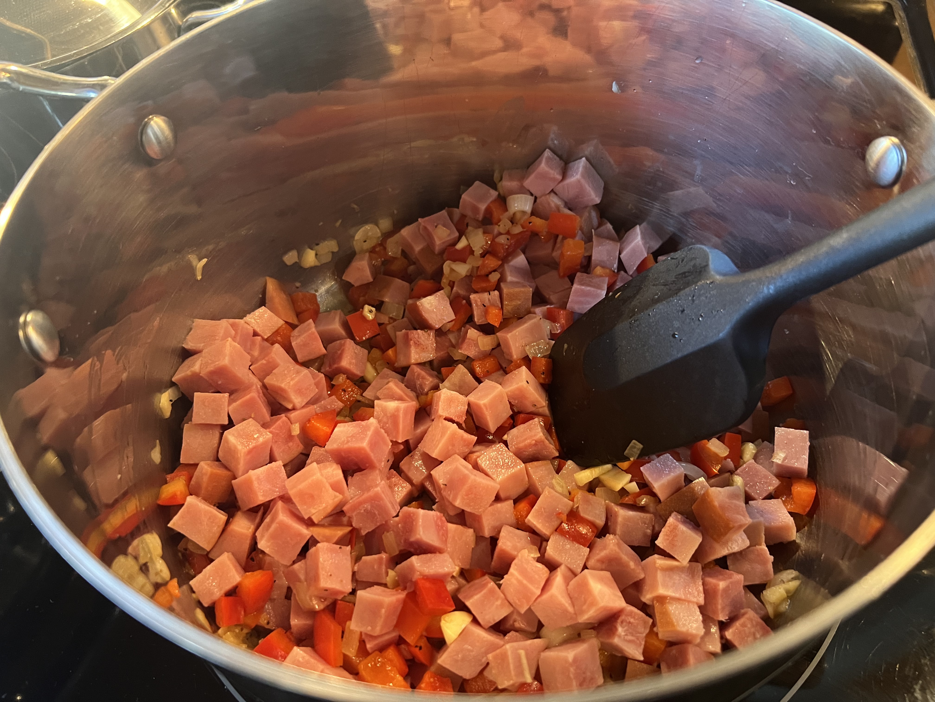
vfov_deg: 53.1
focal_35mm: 26
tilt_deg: -53.3
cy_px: 351
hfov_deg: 67.3
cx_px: 468
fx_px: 702
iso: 500
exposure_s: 1/40
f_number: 1.5
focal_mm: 5.7
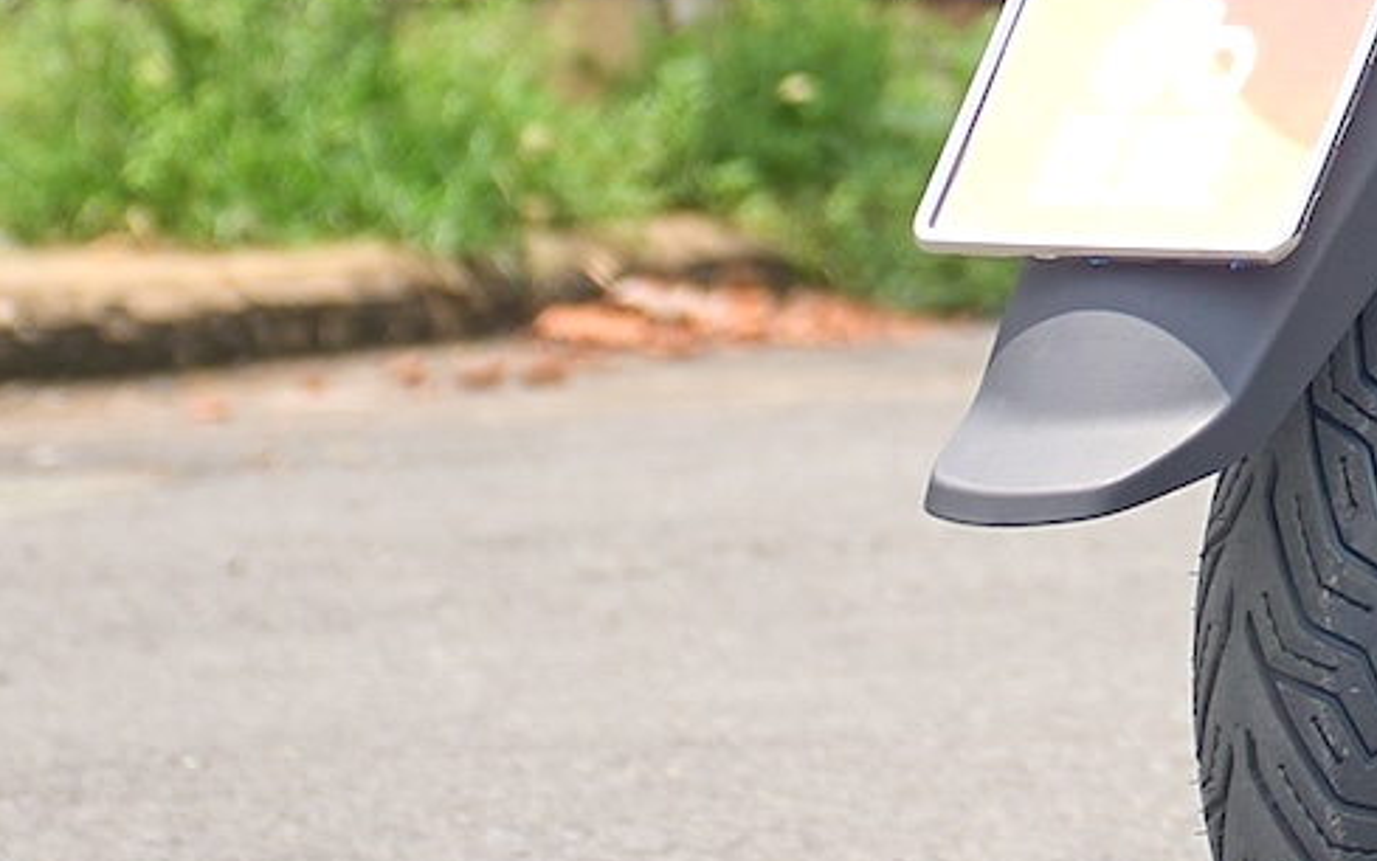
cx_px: 2515
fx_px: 21023
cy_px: -117
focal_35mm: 560
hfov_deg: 3.7
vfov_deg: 2.3
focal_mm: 70
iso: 80
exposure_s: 1/500
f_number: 3.5
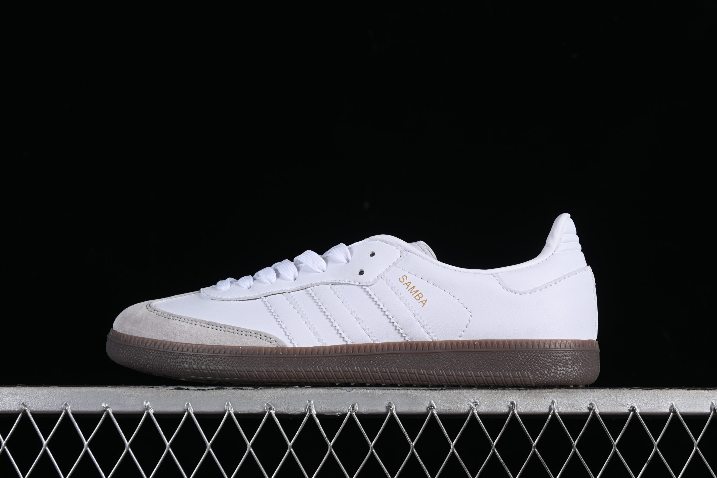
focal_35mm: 75
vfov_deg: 18.2
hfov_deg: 27.0
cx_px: 358
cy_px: 239
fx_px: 1494
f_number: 8
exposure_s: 1/100
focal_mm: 50
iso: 160
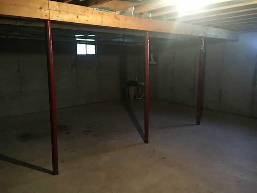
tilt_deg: -10.4
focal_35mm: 29
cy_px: 96
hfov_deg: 61.7
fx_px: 215
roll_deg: +0.4
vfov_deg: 48.2
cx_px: 128
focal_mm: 4.15
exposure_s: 1/15
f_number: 2.2
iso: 320
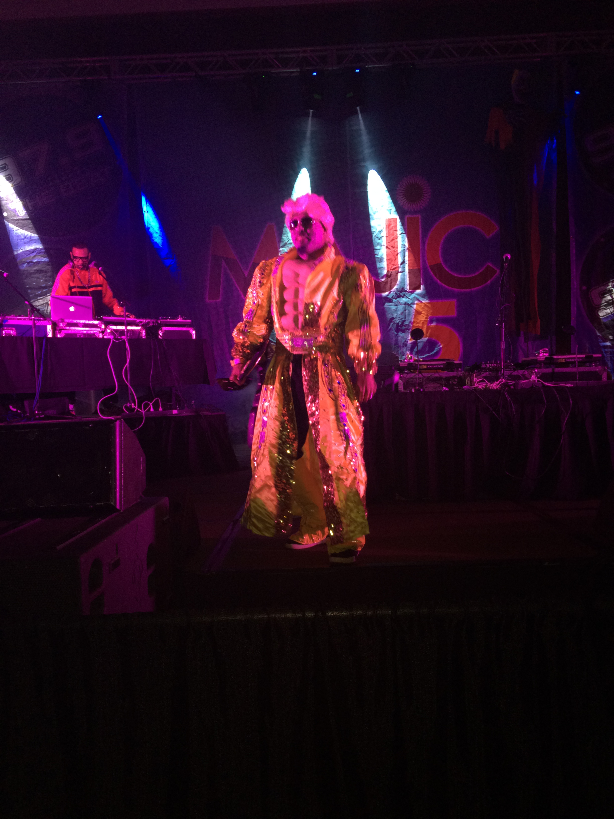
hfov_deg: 48.2
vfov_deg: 61.7
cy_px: 410
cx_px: 307
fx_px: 686
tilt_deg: -2.3
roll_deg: +1.7
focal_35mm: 29
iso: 100
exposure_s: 1/24
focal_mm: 4.15
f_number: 2.2
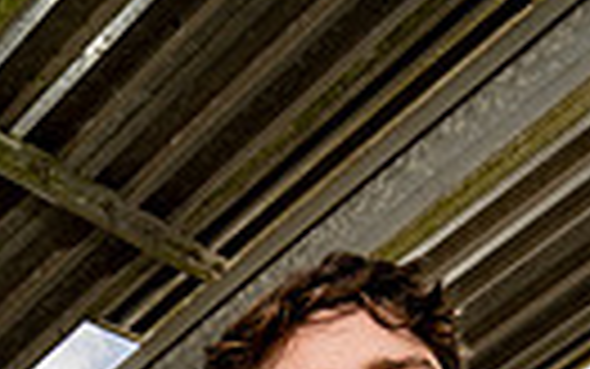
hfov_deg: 24.2
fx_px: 1351
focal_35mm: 84
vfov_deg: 11.7
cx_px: 491
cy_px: 976
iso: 100
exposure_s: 1/125
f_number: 8
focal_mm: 24
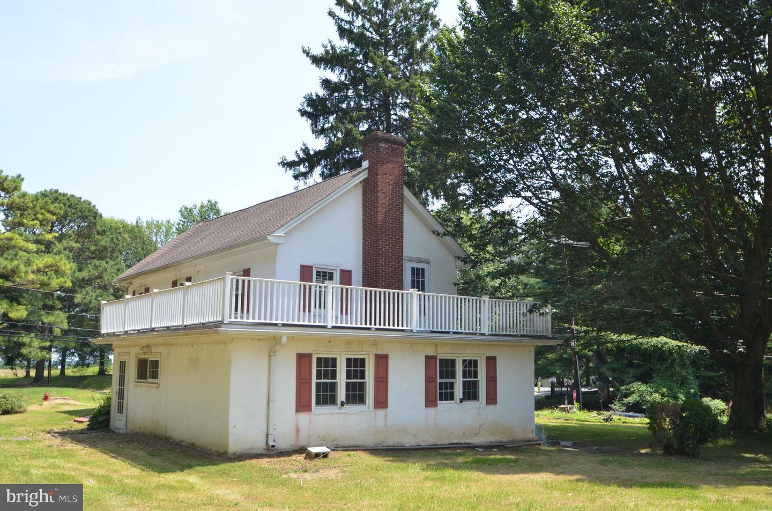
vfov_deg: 39.8
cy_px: 256
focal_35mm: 33
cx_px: 386
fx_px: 706
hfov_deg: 57.3
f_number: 8
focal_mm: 22
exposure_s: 1/200
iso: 200
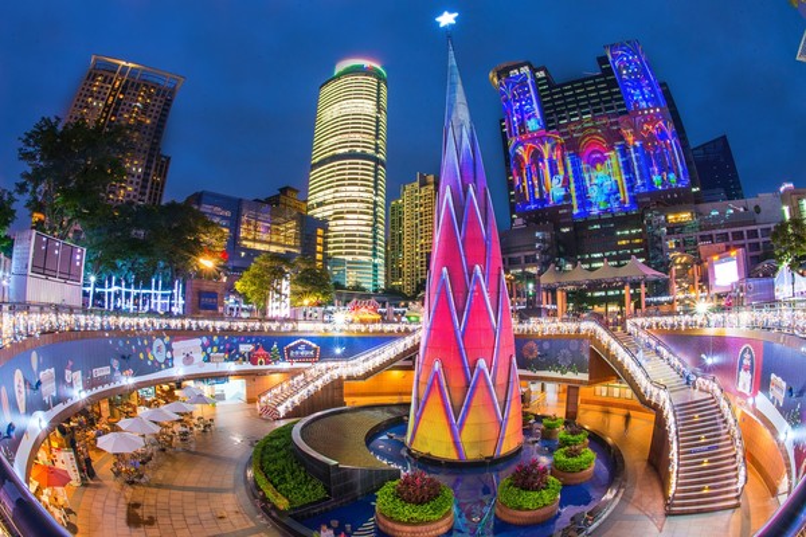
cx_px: 403
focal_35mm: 16
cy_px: 268
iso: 800
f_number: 14
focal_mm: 16
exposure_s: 2
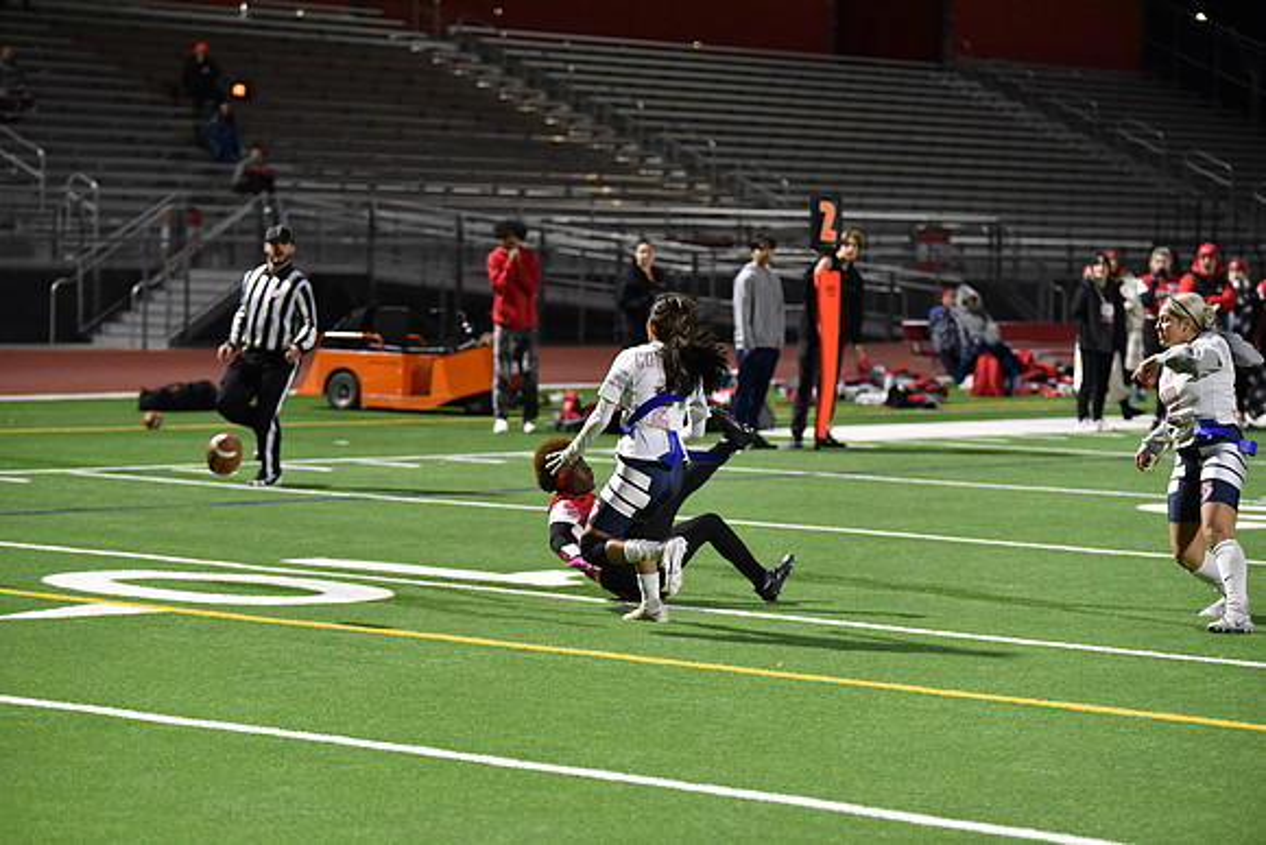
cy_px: 422
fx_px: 3939
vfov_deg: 12.2
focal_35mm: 112
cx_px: 633
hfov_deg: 18.3
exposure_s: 1/640
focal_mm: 112
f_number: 2.8
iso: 6400
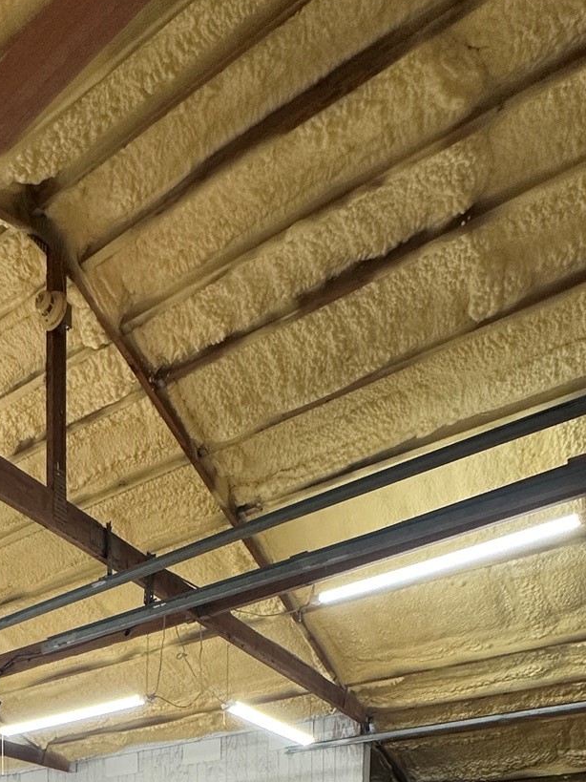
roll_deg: -1.0
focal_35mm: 35
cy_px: 966
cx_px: 82
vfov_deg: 37.6
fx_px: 790
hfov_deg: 38.5
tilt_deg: -0.6
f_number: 2.2
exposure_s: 1/120
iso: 200
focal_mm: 2.22
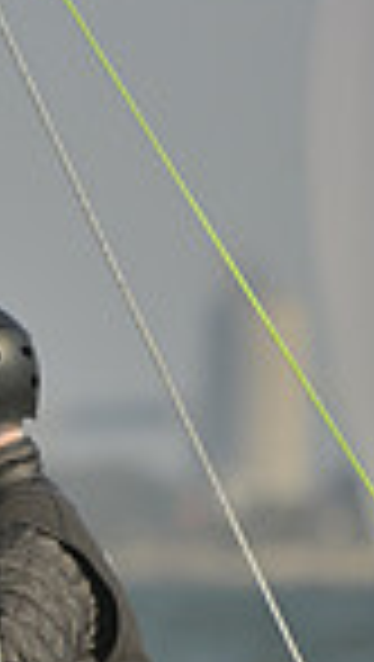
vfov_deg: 1.3
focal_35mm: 1649
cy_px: 804
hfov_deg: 0.7
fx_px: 28989
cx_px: -901
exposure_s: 1/1600
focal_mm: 400
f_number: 7.1
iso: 280
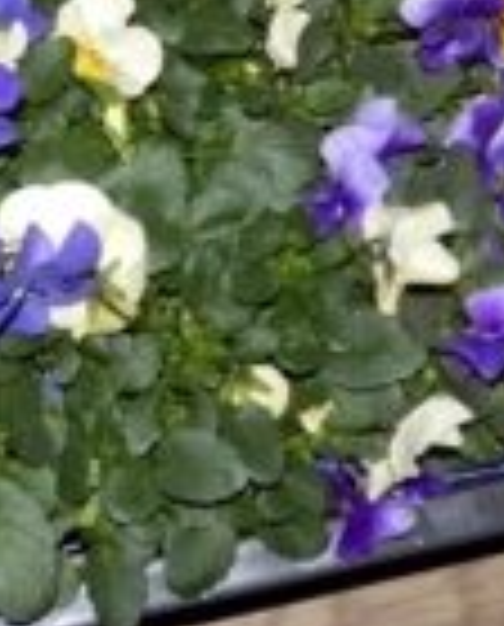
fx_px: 1300
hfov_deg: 21.7
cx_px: 99
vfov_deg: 25.8
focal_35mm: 70
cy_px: 18
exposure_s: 1/30
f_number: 8.7
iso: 400
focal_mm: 4.5
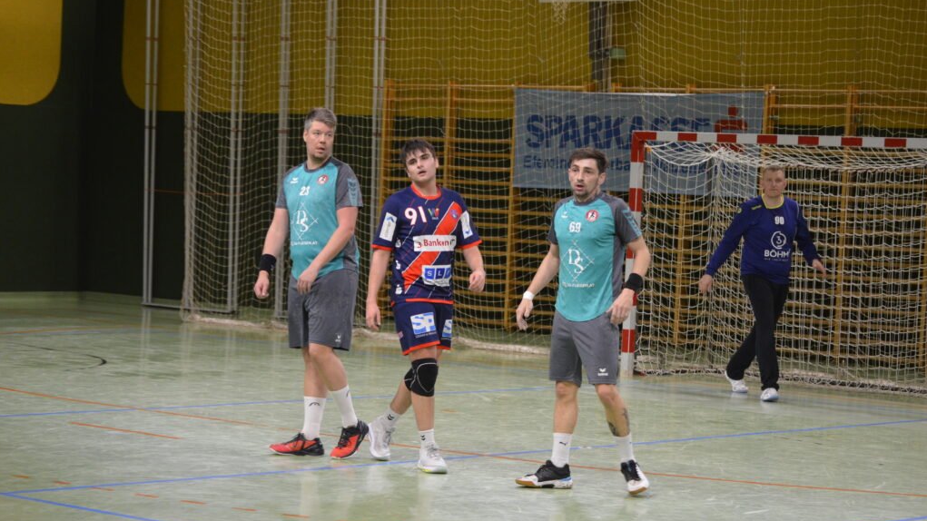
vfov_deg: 14.0
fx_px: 2127
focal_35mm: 87
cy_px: 300
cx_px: 464
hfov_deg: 24.6
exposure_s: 1/200
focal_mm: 55
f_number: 4.2
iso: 1600
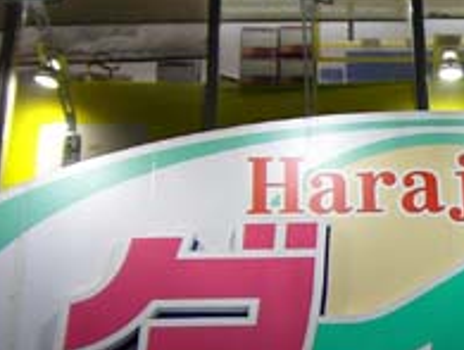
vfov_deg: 13.7
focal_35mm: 107
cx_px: 440
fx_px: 1437
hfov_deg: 18.0
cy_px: 349
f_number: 2.7
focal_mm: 6.2
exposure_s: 1/80
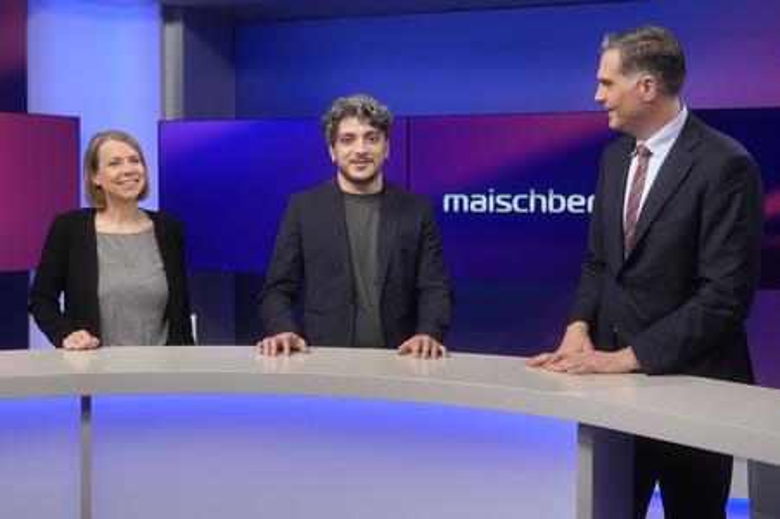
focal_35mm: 45
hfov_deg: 43.6
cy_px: 260
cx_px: 390
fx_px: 974
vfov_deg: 29.8
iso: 640
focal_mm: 30
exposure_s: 1/200
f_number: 2.2
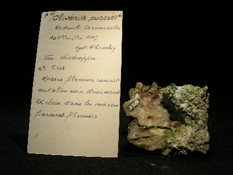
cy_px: 88
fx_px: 256
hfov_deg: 49.0
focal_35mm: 38
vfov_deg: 37.8
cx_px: 116
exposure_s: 1/95.6
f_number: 4
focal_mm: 6.3
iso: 50
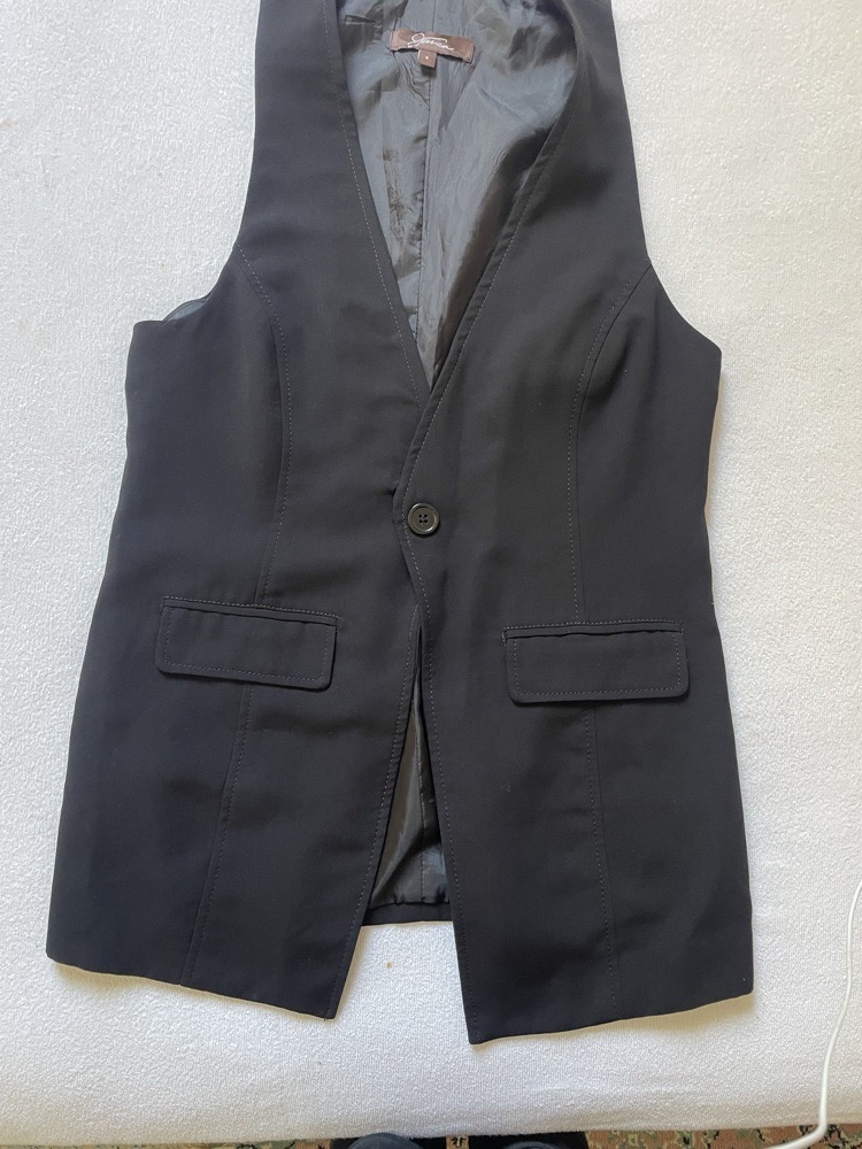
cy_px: 574
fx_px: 863
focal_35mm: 26
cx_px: 431
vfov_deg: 67.3
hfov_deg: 53.1
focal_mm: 4.2
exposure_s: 1/76
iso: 125
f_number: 1.6
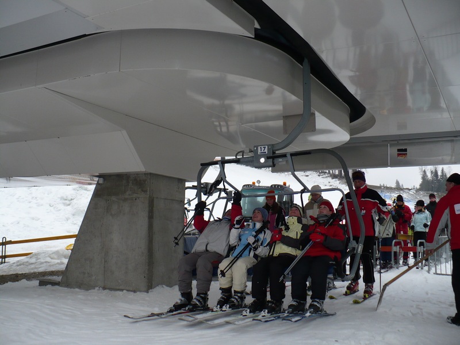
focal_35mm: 37
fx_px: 492
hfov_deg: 50.1
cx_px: 230
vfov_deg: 38.7
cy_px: 172
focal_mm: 6.1
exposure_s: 1/250
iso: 100
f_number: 2.8
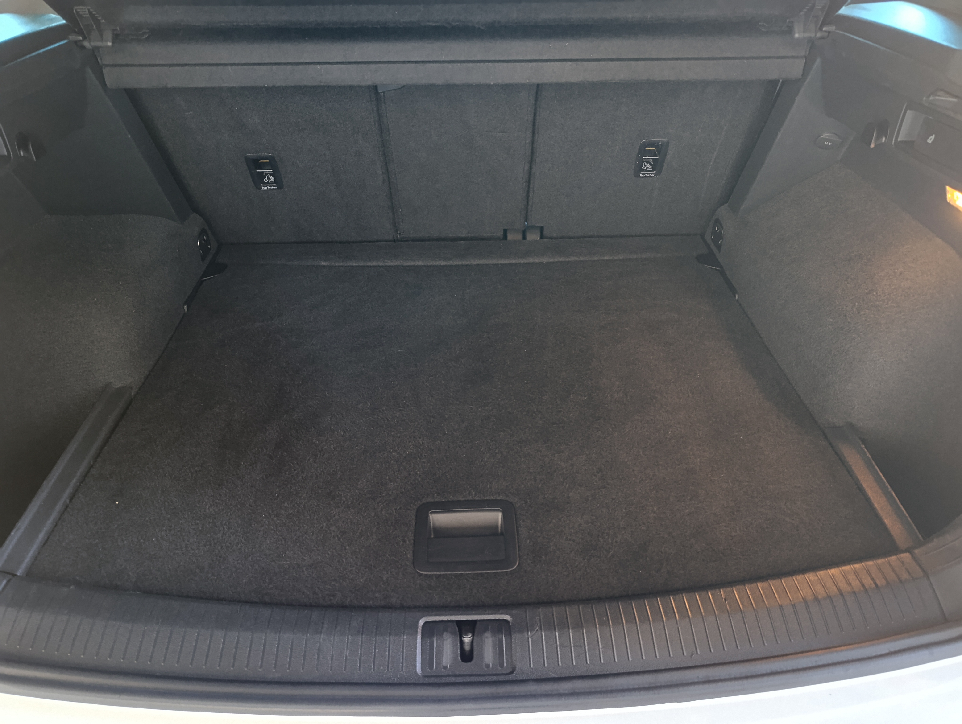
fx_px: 640
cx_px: 481
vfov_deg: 59.0
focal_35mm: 23
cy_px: 362
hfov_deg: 73.8
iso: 2000
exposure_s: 1/25
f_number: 1.7
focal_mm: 6.11
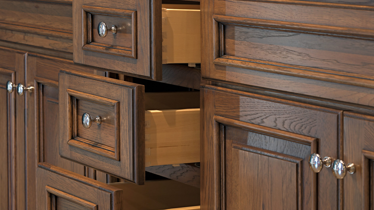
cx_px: 187
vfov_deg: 9.5
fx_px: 1269
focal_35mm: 128
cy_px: 117
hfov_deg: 16.8
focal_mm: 122
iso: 200
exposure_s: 1/4
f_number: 5
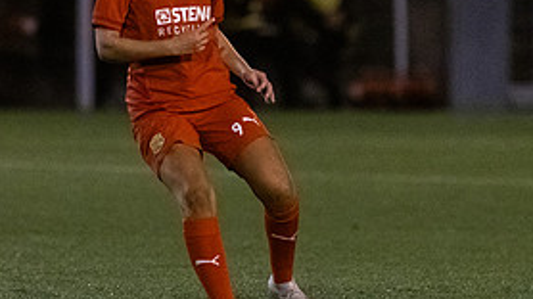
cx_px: 215
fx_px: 14026
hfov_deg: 2.2
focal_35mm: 993
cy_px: 112
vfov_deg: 1.2
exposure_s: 1/640
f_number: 3.2
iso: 8000
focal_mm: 300
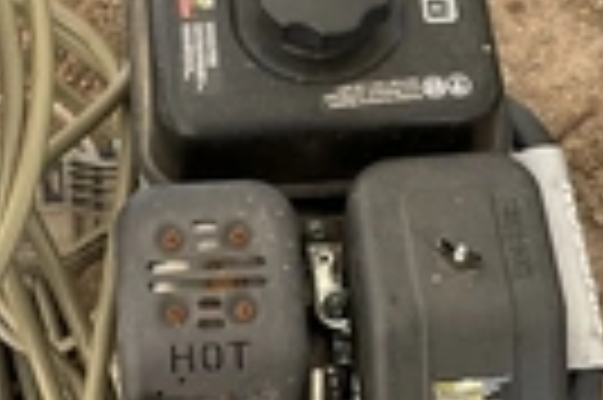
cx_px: 40
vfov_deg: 15.1
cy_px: 139
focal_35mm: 90
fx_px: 1506
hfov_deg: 22.0
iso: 50
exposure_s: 1/122
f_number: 1.8
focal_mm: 3
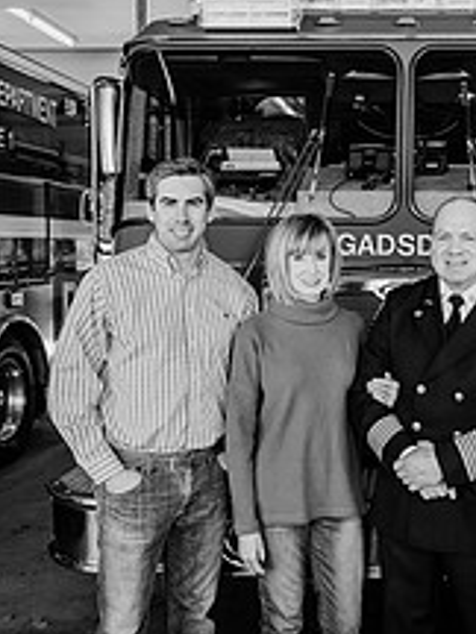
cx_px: 382
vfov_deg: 39.7
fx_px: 880
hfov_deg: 29.6
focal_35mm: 48
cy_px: 311
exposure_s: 1/250
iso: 250
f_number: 3.2
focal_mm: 24
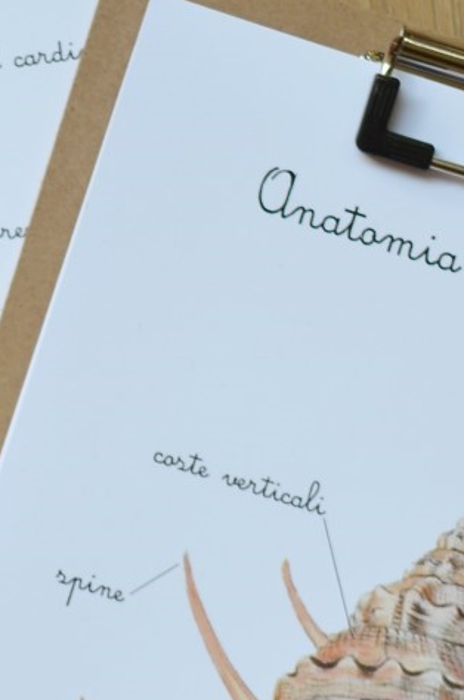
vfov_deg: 11.4
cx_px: -176
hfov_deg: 7.5
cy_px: 426
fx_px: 3509
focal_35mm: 181
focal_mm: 35
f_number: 2.5
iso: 100
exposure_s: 1/100
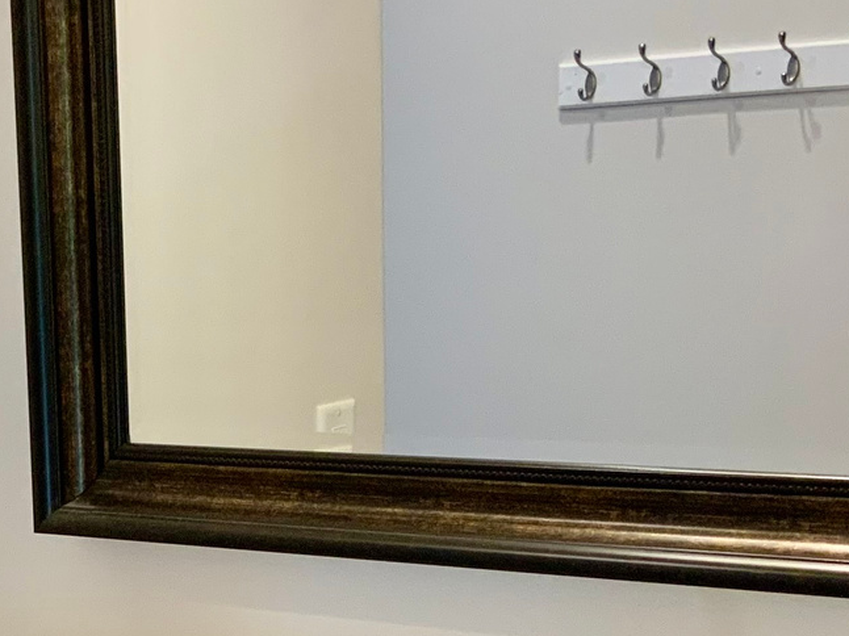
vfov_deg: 15.5
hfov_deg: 20.9
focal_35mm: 92
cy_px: 731
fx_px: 2256
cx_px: 110
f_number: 1.8
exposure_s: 1/60
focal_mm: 3
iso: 64
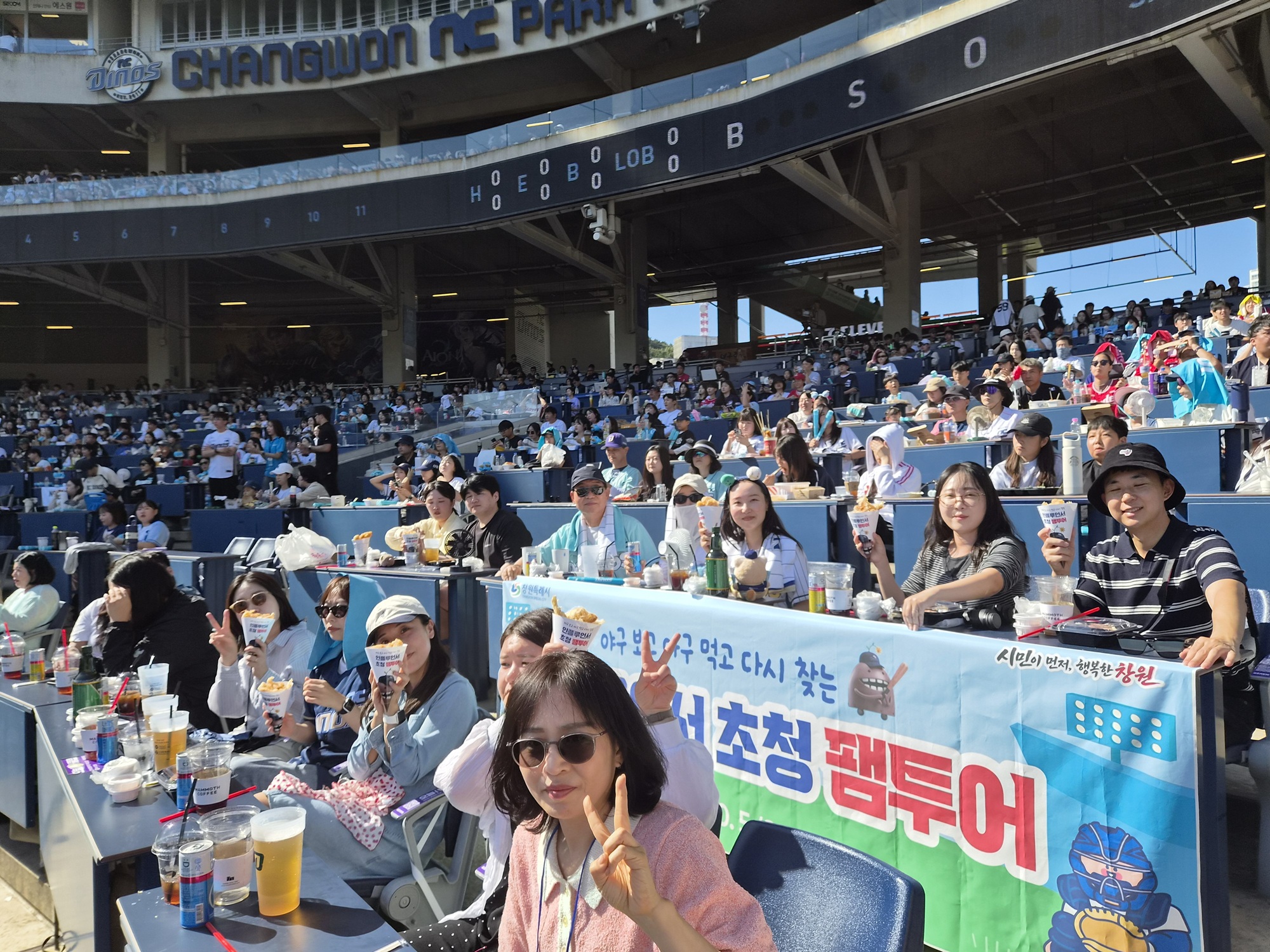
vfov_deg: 58.9
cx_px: 635
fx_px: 844
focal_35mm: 23
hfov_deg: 73.9
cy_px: 476
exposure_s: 1/4024
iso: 80
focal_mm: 5.4
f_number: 1.8
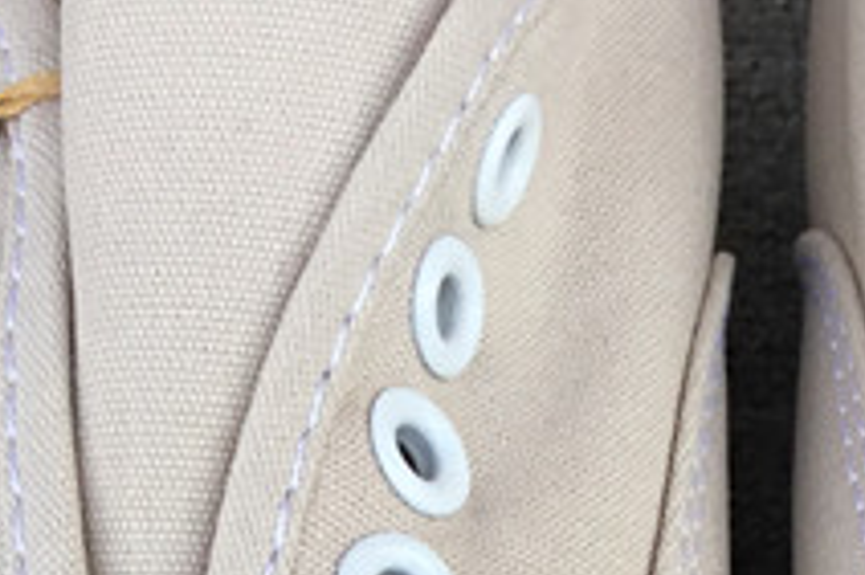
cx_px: 698
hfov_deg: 14.9
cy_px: 1307
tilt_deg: -56.1
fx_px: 3289
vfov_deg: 9.1
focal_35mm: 137
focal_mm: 3.3
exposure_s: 1/272
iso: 25
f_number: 2.4
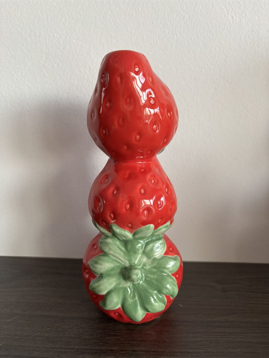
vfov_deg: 67.3
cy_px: 179
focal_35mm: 26
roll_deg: -1.5
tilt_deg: -11.5
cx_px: 134
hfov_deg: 53.1
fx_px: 269
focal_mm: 5.96
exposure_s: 1/60
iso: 320
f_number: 1.6
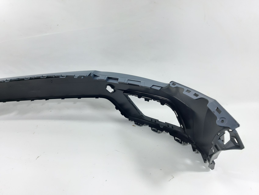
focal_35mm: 27
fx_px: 202
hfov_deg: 65.3
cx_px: 130
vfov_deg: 51.3
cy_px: 98
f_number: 1.7
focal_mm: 3.93
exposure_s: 1/50
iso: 80
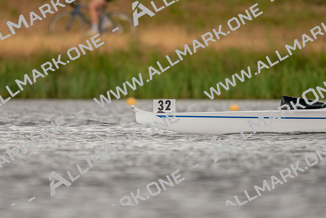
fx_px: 7608
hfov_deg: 2.5
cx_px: 163
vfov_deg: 1.6
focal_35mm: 840
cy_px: 109
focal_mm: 560
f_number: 4
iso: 500
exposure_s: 1/1600
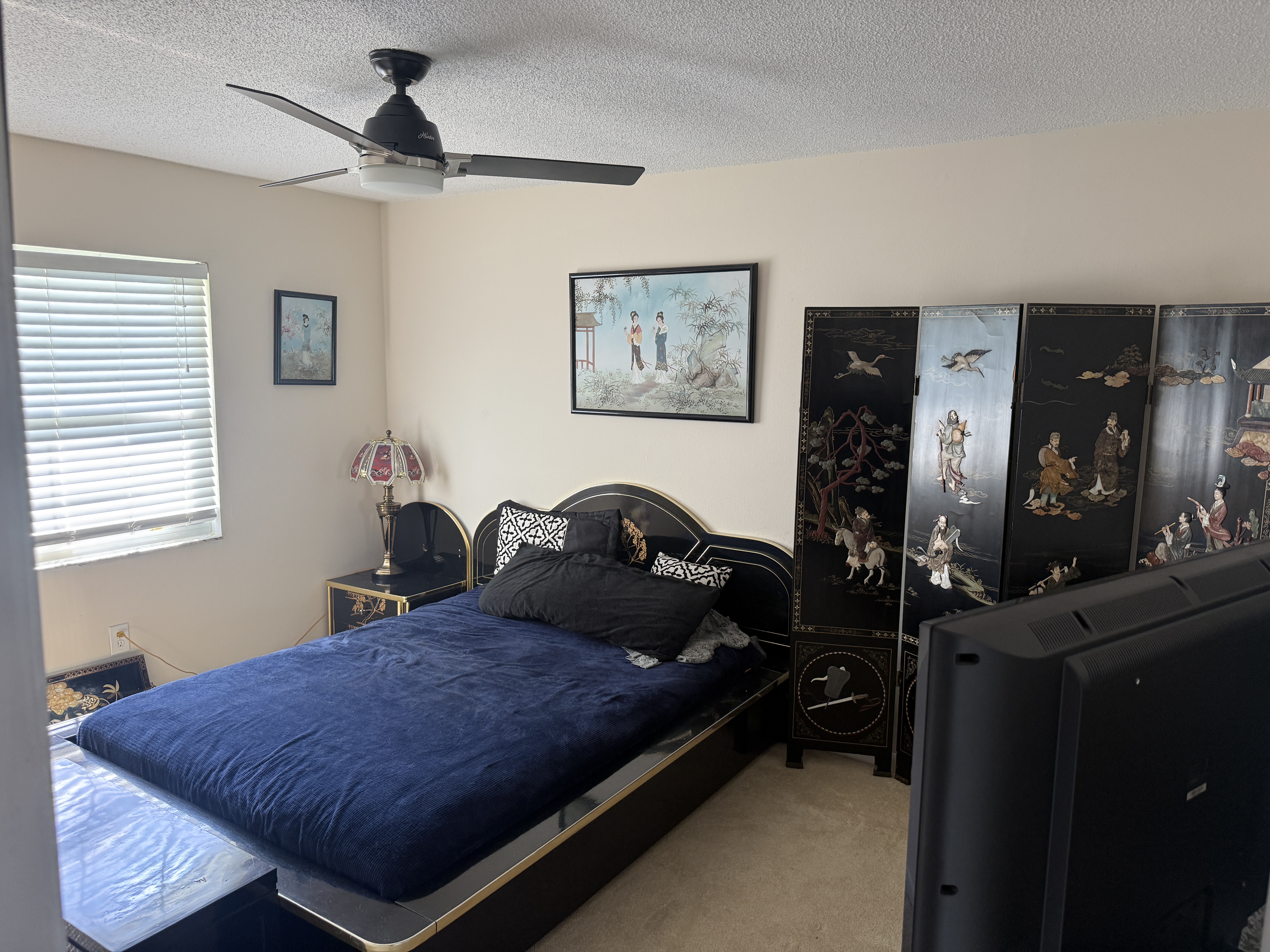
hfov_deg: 71.6
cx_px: 635
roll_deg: -0.8
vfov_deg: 56.8
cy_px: 476
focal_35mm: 24
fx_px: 881
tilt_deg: -7.5
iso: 160
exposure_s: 1/60
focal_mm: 6.76
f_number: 1.78
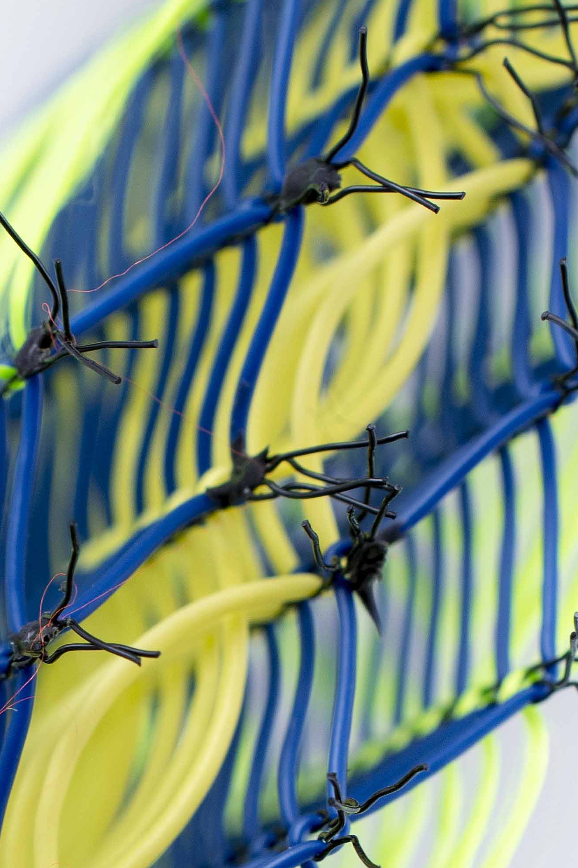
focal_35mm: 164
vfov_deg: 12.2
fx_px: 3954
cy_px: 1125
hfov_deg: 8.3
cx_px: -6
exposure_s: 1/160
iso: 200
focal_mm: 40
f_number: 10
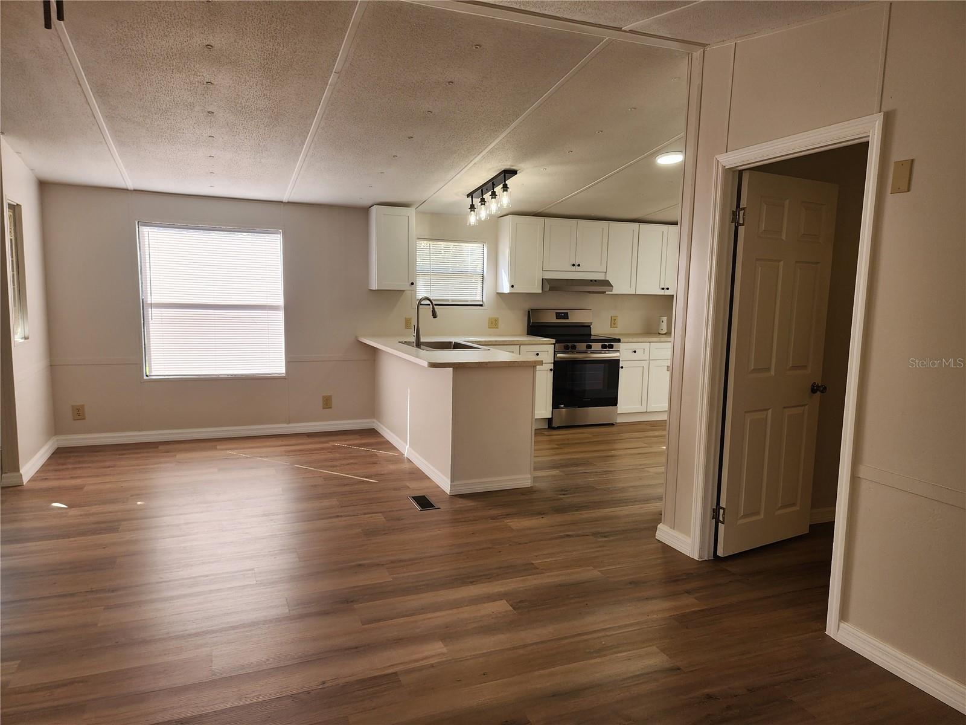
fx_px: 642
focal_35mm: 23
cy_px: 362
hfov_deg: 73.9
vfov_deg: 58.9
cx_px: 483
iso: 64
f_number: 1.8
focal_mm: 6.4
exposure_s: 1/120
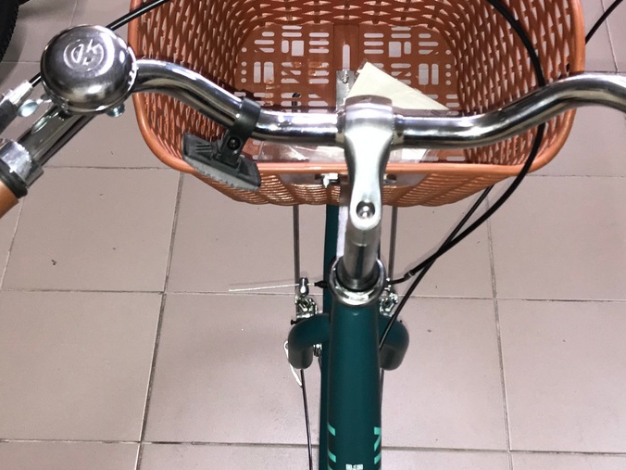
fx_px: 958
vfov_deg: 27.4
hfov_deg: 36.2
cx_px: 321
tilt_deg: -54.2
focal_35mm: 53
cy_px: 306
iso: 40
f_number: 1.8
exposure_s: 1/33
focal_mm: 3.99
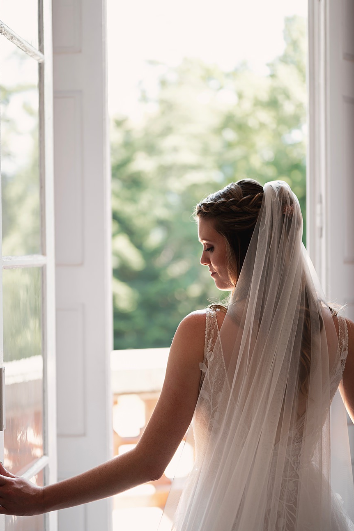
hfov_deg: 23.4
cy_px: 278
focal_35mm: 58
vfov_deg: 34.5
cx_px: 164
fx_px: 856
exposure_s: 1/320
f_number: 1.8
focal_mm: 50
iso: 160
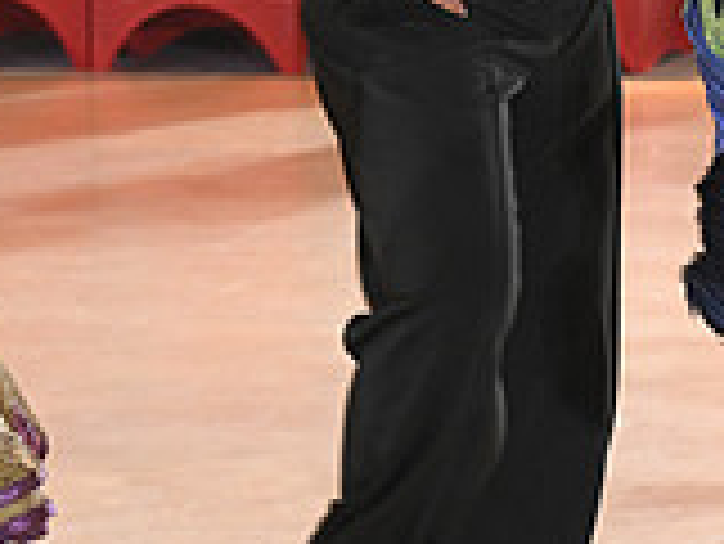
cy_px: -67
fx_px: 7409
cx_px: 623
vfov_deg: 4.2
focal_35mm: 354
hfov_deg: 5.6
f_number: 5.6
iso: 2500
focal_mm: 102
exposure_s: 1/200
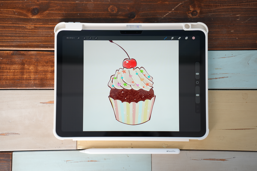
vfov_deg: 27.5
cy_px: 86
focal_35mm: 49
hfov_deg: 40.3
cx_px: 128
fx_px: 350
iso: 640
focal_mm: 49
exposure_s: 1/50
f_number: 5
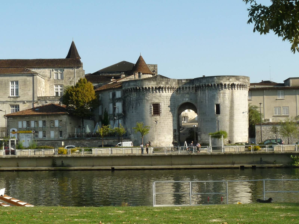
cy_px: 112
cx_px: 150
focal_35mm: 72
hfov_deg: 27.0
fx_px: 622
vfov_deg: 20.4
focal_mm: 7.3
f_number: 5.6
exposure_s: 1/320
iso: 100
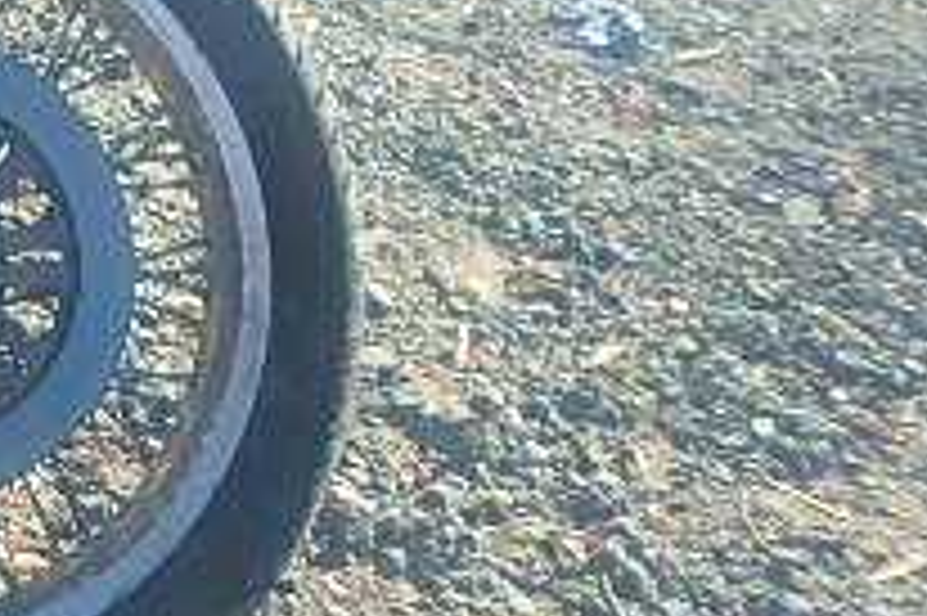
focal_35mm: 68
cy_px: -67
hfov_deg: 24.2
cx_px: -405
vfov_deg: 19.1
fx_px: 1750
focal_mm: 3.7
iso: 125
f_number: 3.5
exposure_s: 1/500
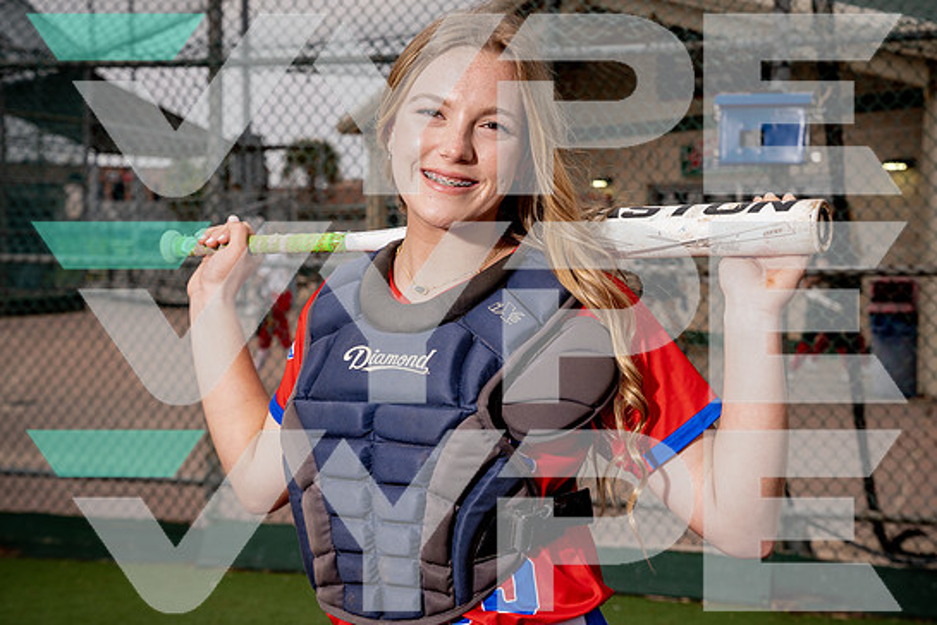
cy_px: 313
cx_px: 469
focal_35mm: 66
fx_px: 1719
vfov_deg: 20.6
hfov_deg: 30.5
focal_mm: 62
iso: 100
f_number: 8
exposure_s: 1/250
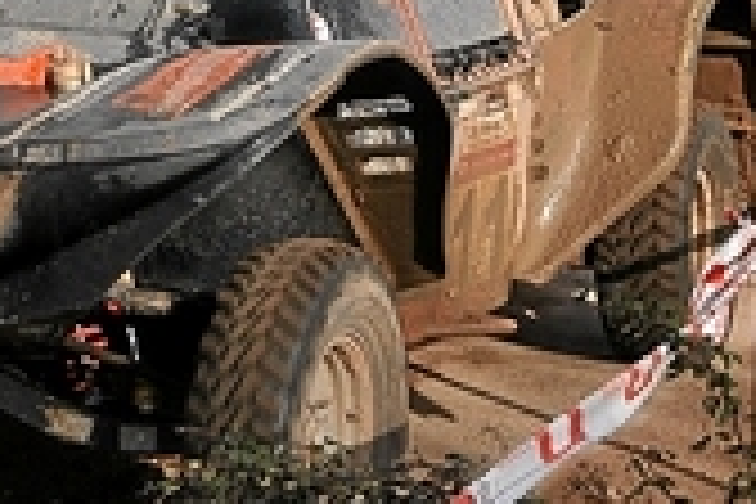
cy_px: -52
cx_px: 90
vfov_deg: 9.7
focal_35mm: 140
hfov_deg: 14.5
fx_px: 2947
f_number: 10
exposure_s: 1/640
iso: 400
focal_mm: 35
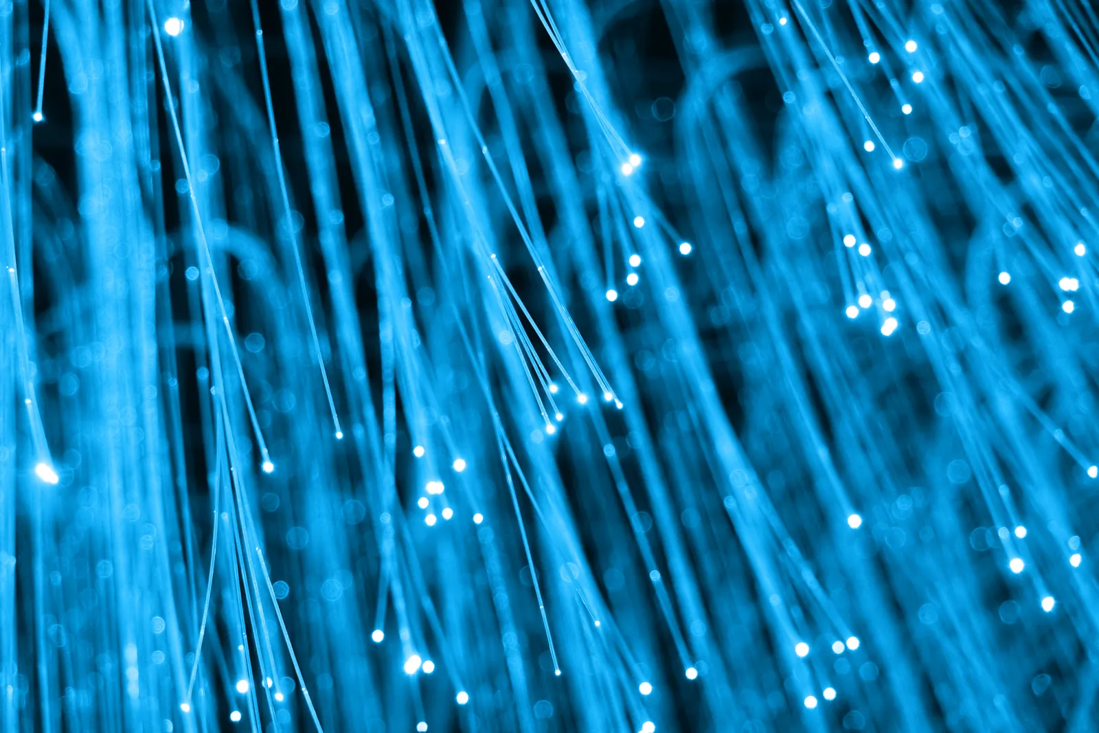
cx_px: 550
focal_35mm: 122
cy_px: 366
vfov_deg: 11.2
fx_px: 3724
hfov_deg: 16.8
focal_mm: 44.38
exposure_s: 1/125
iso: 1600
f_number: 4.5
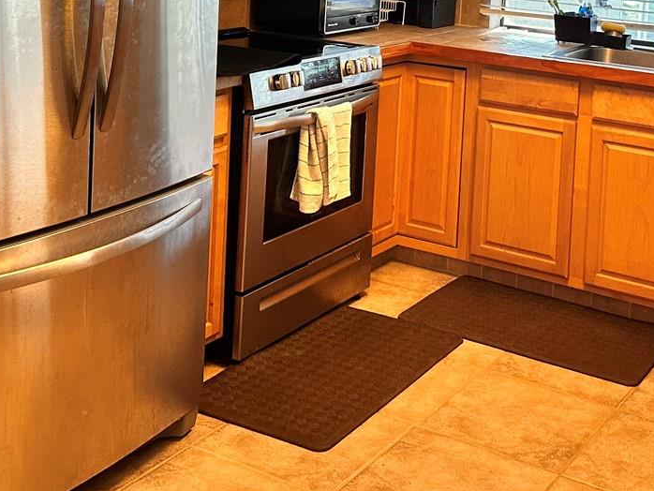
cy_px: -25
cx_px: 424
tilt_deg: -4.4
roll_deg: -3.2
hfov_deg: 34.7
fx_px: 1039
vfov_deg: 25.0
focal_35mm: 55
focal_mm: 6.86
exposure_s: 1/60
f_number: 1.78
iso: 200
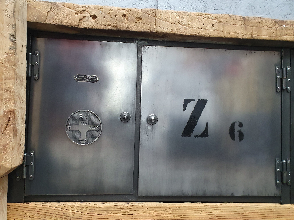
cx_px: 147
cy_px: 110
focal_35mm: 26
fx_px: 221
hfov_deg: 67.3
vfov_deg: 53.1
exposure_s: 1/40
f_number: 2.4
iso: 400
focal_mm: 4.32
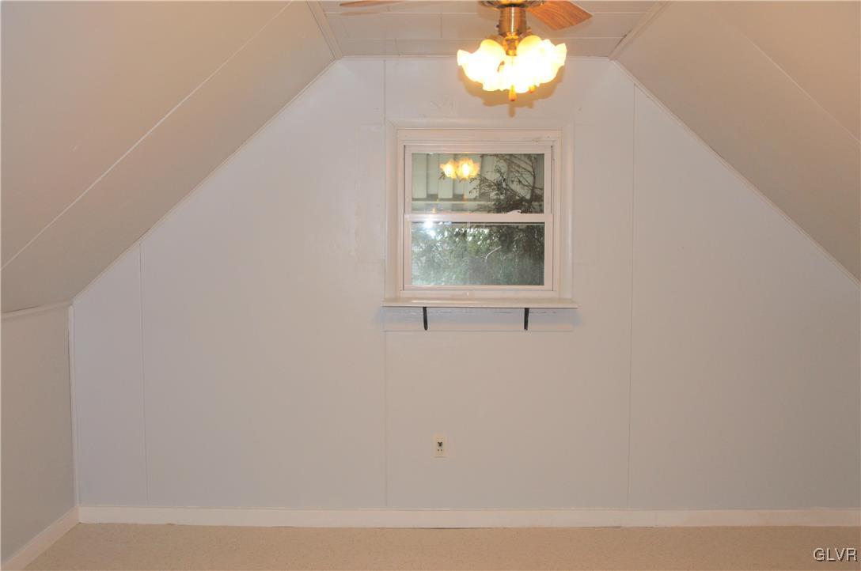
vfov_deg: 41.6
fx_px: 752
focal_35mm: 32
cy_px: 286
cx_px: 430
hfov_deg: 59.6
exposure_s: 1/125
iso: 500
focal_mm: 21
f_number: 3.8
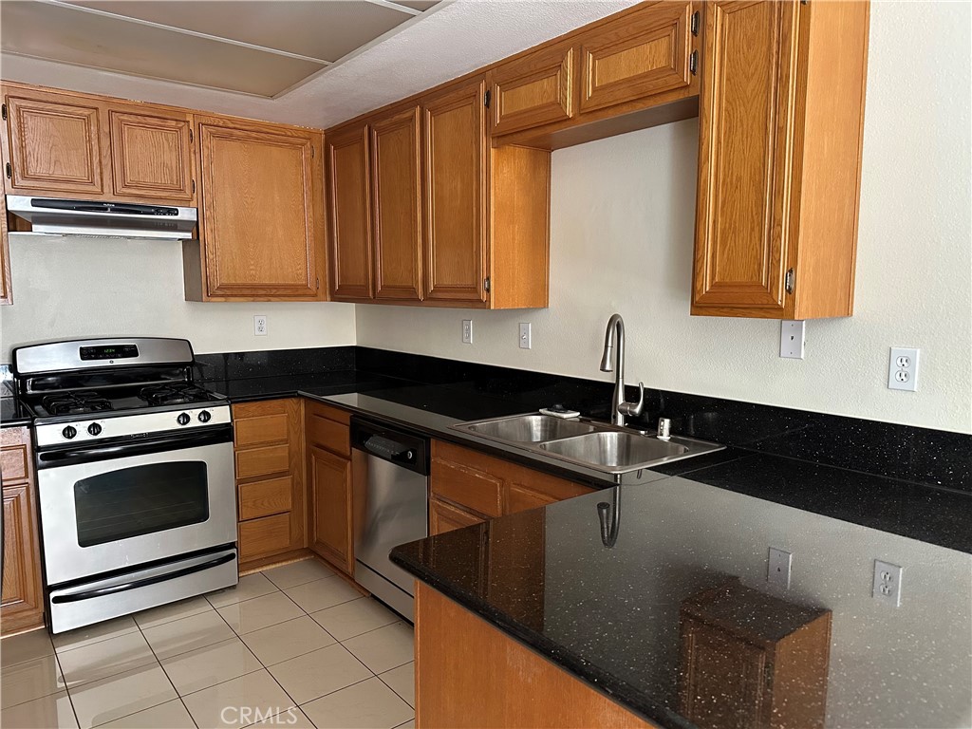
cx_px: 486
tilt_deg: -6.4
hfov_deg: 71.6
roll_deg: +0.0
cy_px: 364
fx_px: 674
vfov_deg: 56.8
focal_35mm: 24
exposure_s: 1/60
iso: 500
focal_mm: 6.86
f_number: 1.78
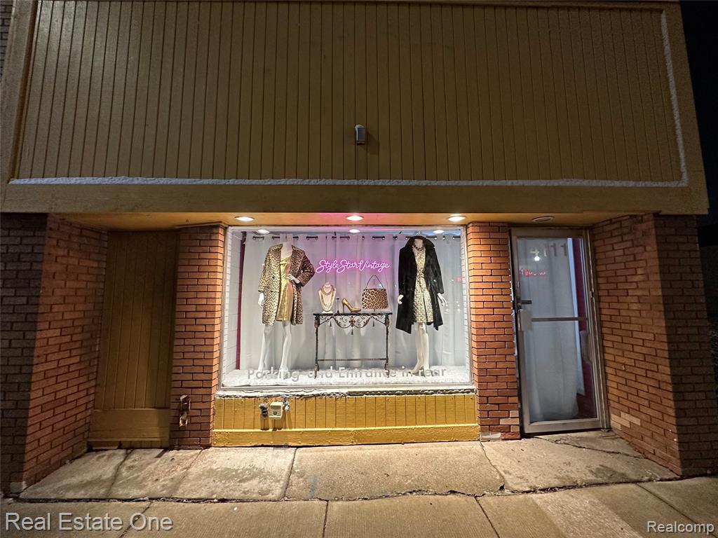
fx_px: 290
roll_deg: +0.4
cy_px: 269
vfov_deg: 85.7
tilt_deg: +5.3
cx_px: 359
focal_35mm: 14
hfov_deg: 102.1
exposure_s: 1/60
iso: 400
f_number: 2.2
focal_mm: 2.22
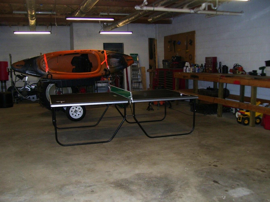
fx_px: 289
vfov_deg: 38.7
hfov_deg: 50.1
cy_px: 101
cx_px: 135
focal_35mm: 37
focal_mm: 6
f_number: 2.7
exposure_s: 1/60
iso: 125
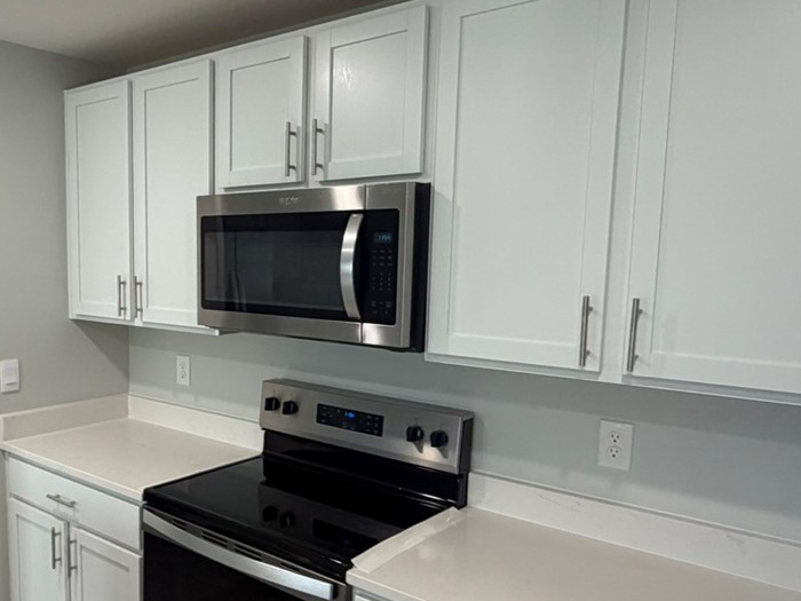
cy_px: 346
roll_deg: -2.7
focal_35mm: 32
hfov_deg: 54.9
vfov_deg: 44.0
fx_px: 740
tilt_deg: -5.4
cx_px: 229
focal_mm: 2.22
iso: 200
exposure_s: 1/120
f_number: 2.2
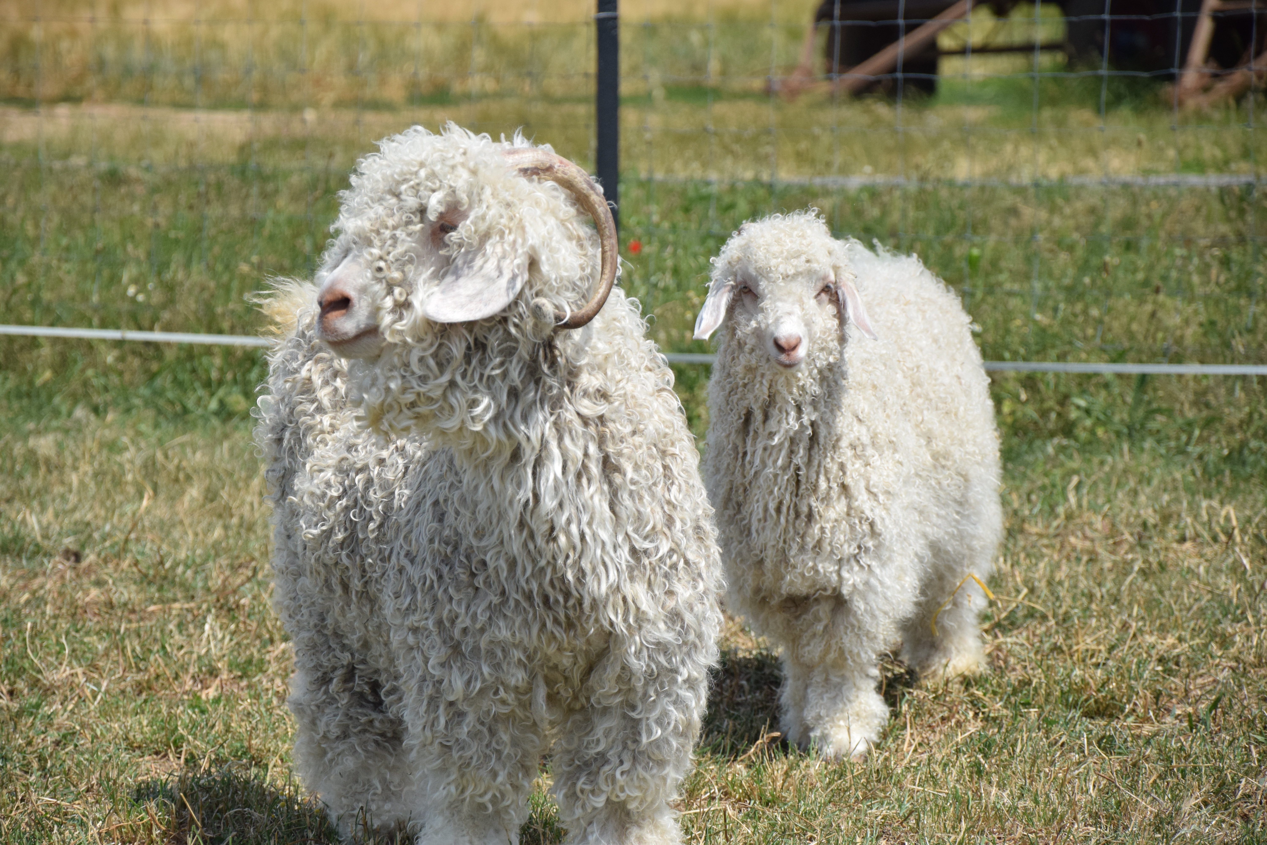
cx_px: 634
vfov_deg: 8.7
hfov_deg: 13.0
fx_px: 5543
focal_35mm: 158
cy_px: 422
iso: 800
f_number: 5.6
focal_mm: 105
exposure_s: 1/4000
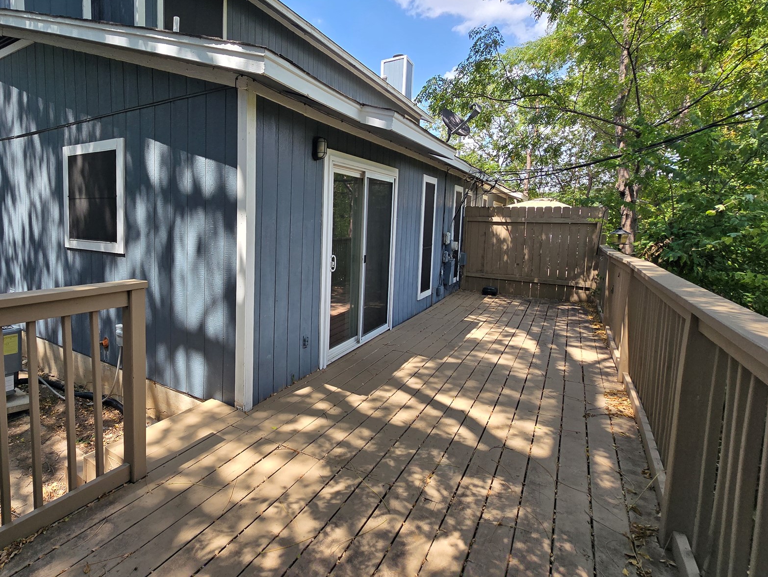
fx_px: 377
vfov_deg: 74.6
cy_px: 261
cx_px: 267
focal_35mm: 17
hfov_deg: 88.3
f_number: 2.2
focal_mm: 2.2
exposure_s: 1/845
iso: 50
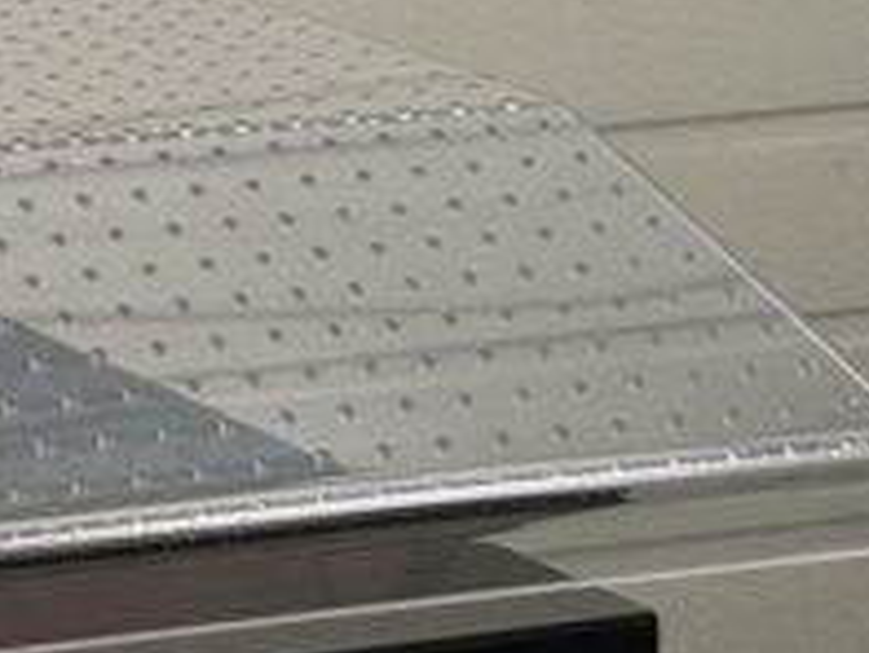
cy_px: -741
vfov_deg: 5.8
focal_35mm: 249
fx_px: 6255
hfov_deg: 7.6
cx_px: -865
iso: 64
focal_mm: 6.76
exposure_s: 1/110
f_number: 1.78
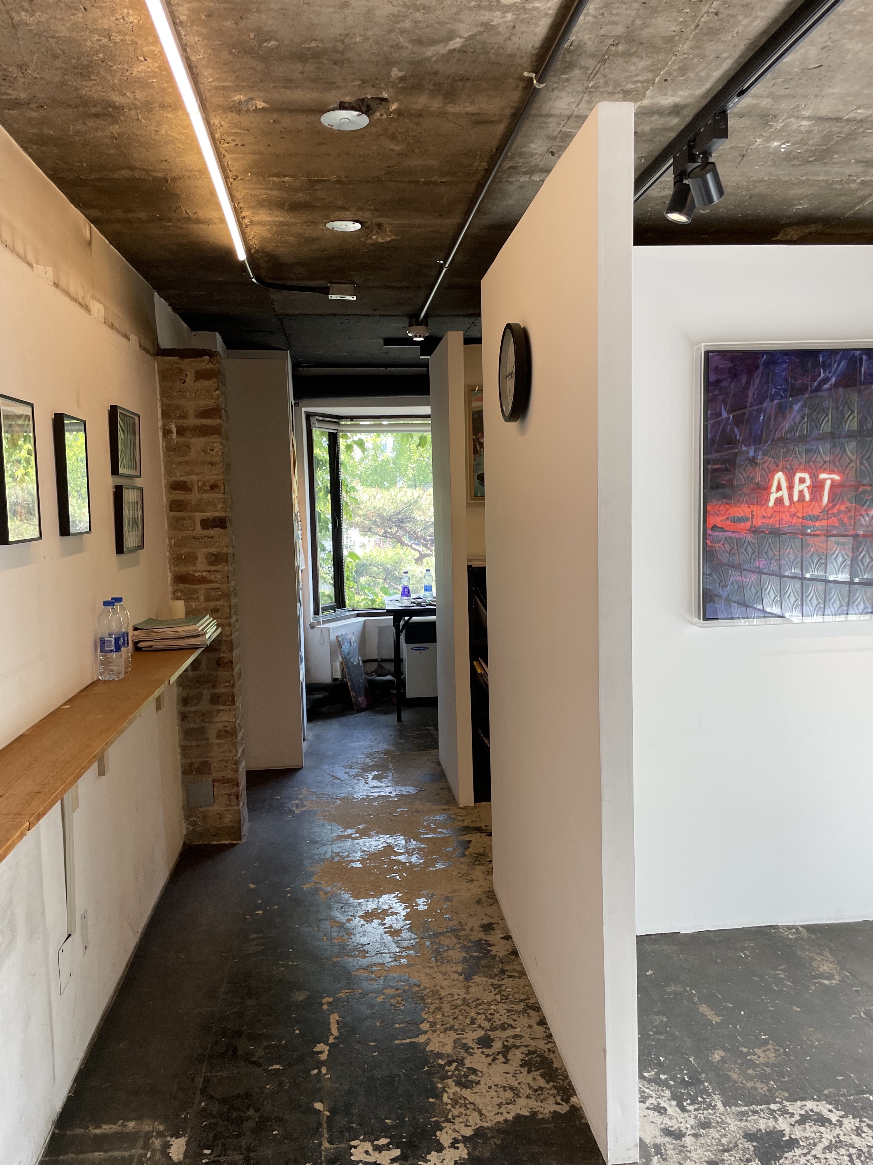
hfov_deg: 51.4
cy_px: 598
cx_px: 433
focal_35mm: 27
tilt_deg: -4.1
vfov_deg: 65.3
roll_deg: +2.4
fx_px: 908
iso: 80
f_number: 1.6
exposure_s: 1/120
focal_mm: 4.2
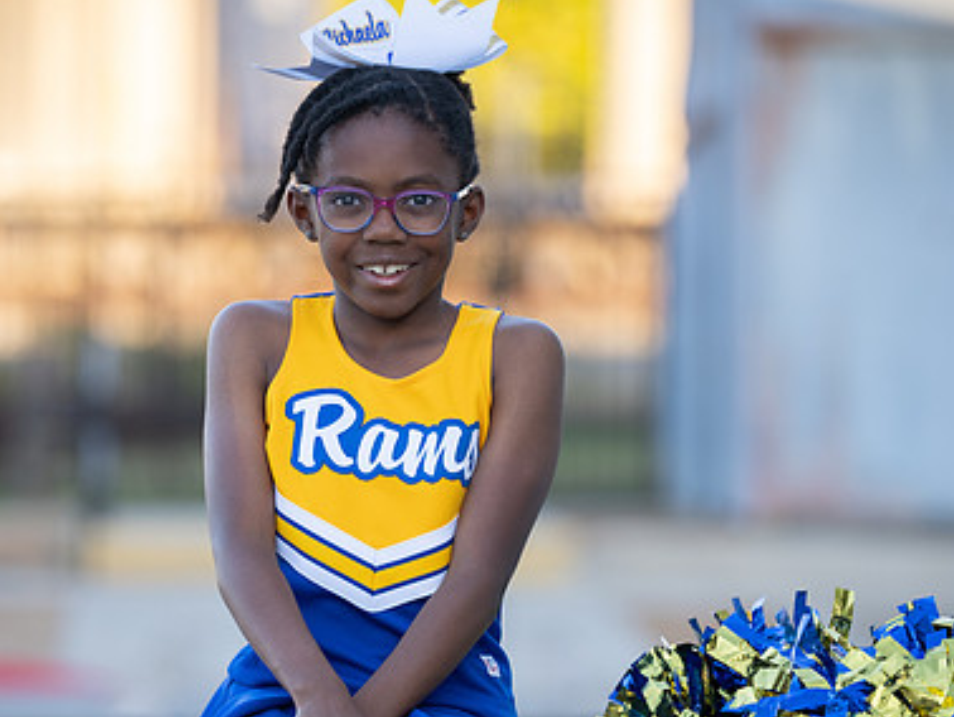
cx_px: 439
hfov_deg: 8.8
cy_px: 417
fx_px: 6205
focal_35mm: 225
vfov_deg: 6.6
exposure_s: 1/320
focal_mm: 142
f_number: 2.8
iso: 125
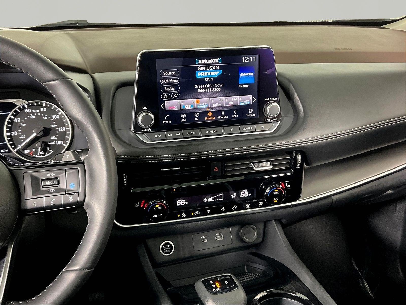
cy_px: 152
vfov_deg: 48.2
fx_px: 340
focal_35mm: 29
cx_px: 203
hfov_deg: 61.7
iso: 200
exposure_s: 1/60
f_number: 1.8
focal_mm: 3
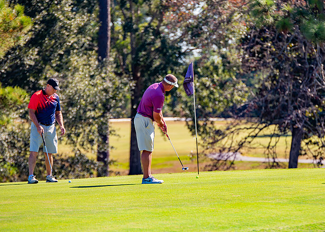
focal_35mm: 257
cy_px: 118
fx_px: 2376
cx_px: 214
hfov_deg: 7.8
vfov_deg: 5.6
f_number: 3.2
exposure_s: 1/500
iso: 100
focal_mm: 170
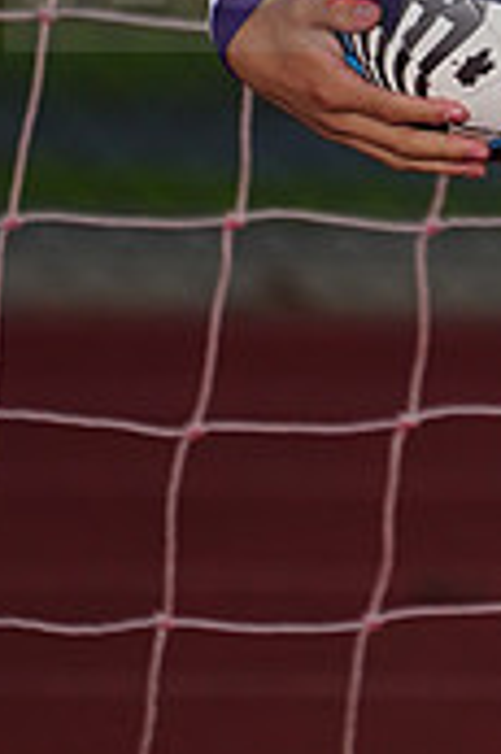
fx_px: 28110
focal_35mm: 1344
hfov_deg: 1.0
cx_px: 782
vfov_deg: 1.5
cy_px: -87
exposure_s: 1/250
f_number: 5.6
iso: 320
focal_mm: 400
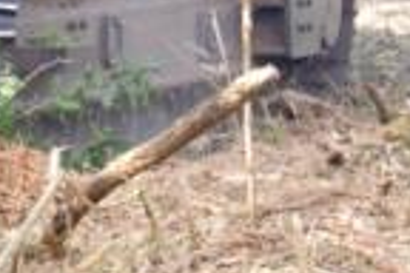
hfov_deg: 4.7
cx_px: -652
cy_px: -344
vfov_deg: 3.2
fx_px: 4881
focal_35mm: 429
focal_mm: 55
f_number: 8
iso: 1600
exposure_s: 1/250
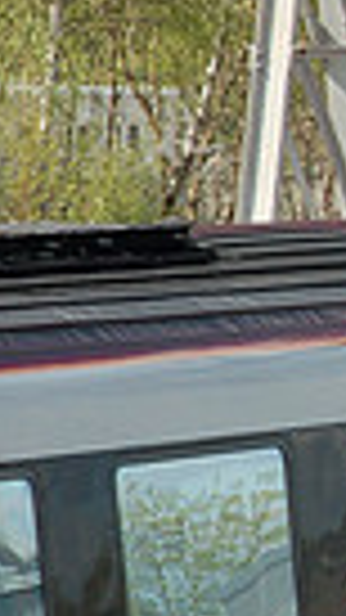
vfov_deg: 5.9
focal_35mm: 365
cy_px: 243
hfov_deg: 3.2
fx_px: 5960
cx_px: 1213
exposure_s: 1/250
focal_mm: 55
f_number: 8
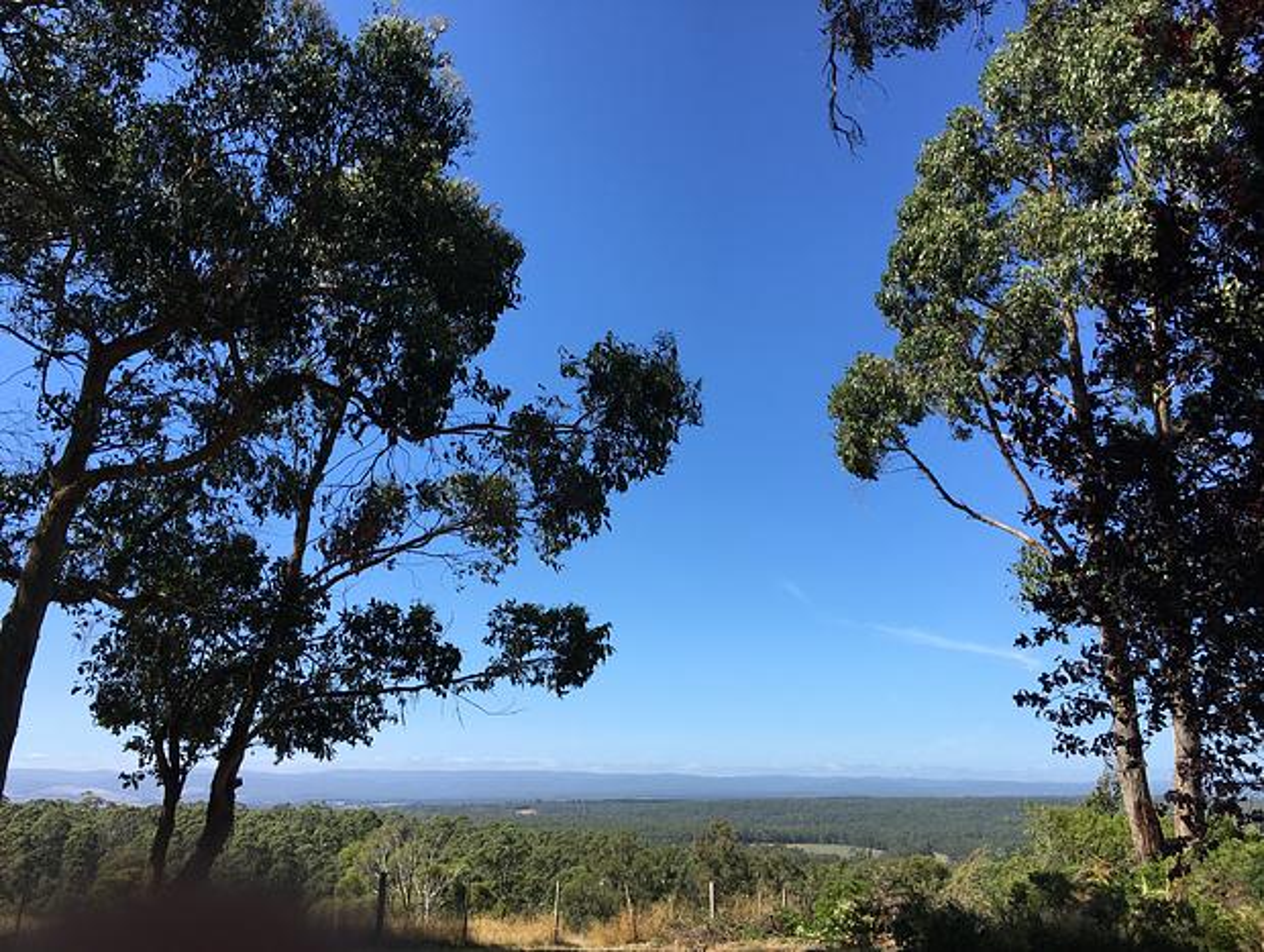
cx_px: 632
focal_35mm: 29
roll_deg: -0.2
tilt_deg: +16.2
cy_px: 476
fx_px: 1061
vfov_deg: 48.3
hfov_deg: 61.6
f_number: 2.2
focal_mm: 4.15
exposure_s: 1/1241
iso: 25
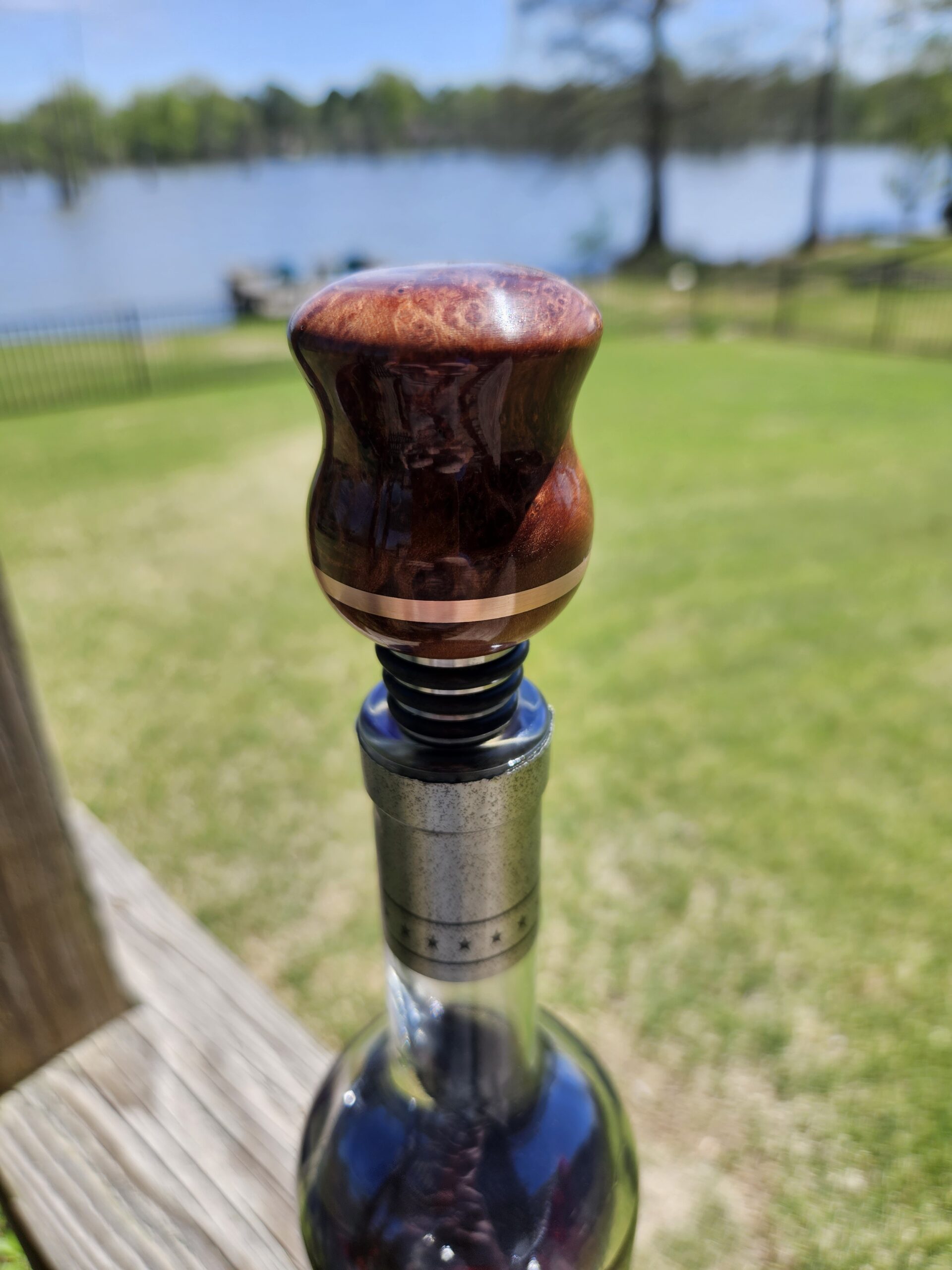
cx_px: 476
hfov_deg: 58.9
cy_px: 635
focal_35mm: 23
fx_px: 843
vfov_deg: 73.9
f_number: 1.8
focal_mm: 5.4
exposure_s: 1/816
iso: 25
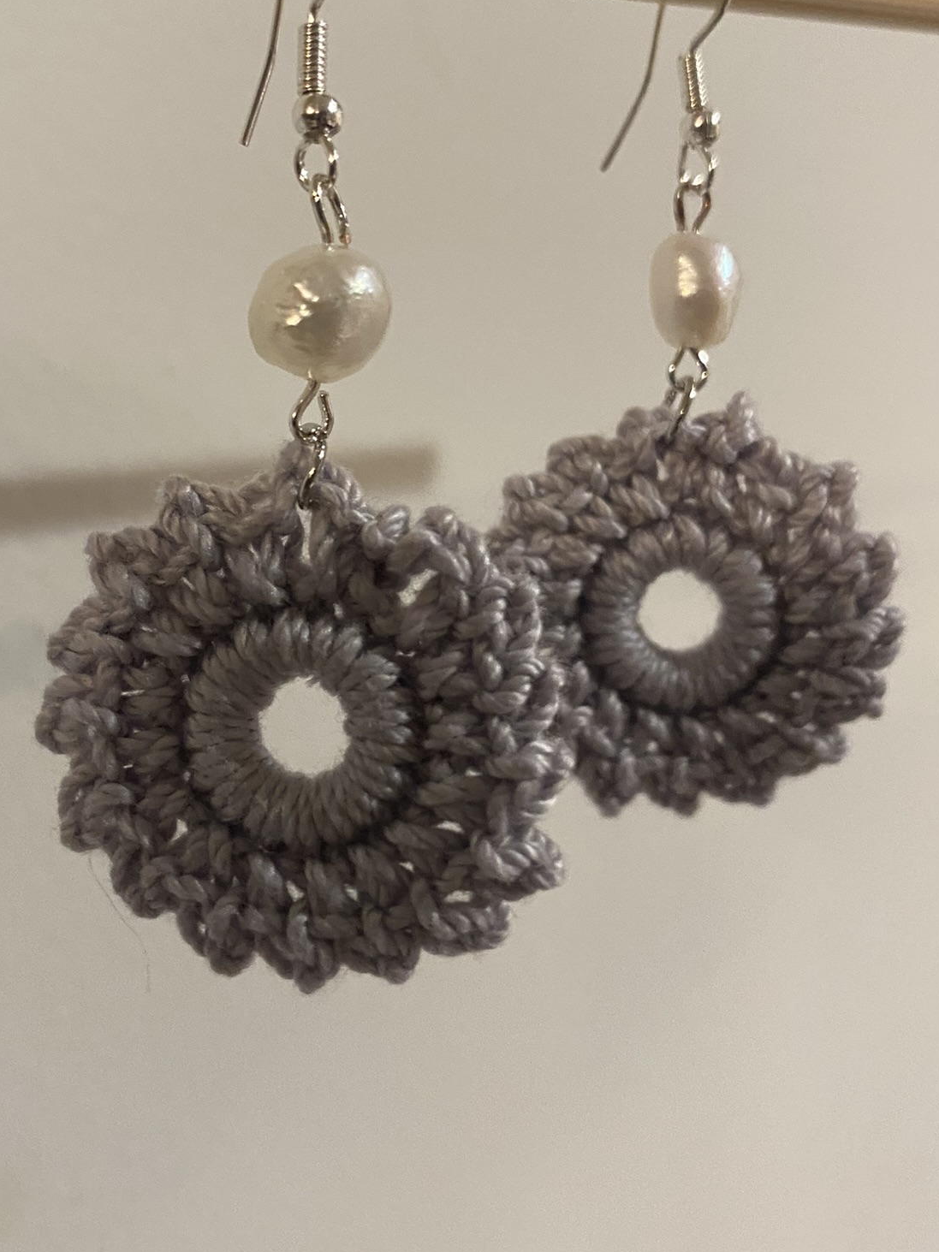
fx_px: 1266
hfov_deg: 40.5
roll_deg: -0.2
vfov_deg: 52.6
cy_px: 579
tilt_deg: -6.4
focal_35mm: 35
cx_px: 367
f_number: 1.8
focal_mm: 4.25
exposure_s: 1/60
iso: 250
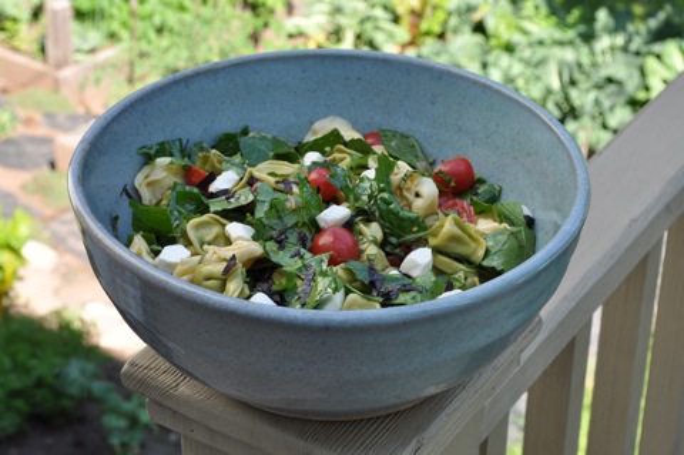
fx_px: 1566
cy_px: 228
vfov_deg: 16.5
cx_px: 342
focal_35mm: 82
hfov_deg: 24.6
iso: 200
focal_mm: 55
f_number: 13
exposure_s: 1/60
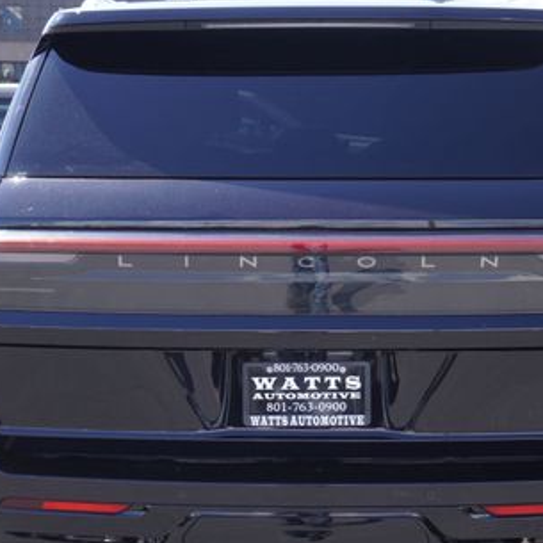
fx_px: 1187
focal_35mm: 67
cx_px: 287
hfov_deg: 25.8
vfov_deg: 25.7
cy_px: 313
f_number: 5.6
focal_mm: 25
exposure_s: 1/100
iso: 100
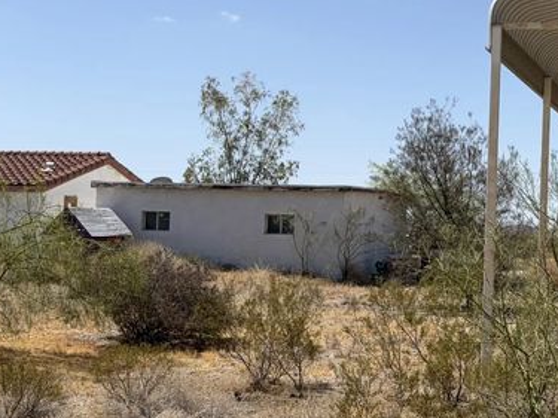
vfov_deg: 20.7
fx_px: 1144
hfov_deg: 26.9
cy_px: 162
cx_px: 436
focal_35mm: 71
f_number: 1.6
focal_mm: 5.96
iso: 50
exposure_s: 1/4950
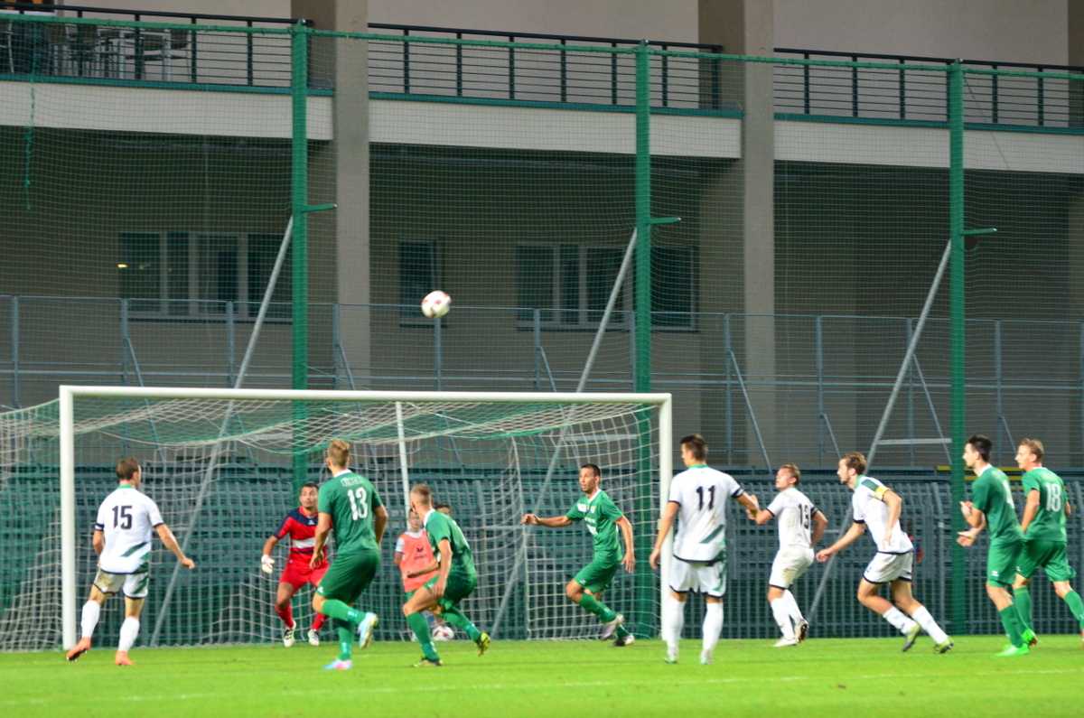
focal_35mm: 210
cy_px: 359
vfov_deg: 6.5
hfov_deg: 9.8
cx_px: 542
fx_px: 6311
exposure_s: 1/200
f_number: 4.8
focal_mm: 140
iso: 2000
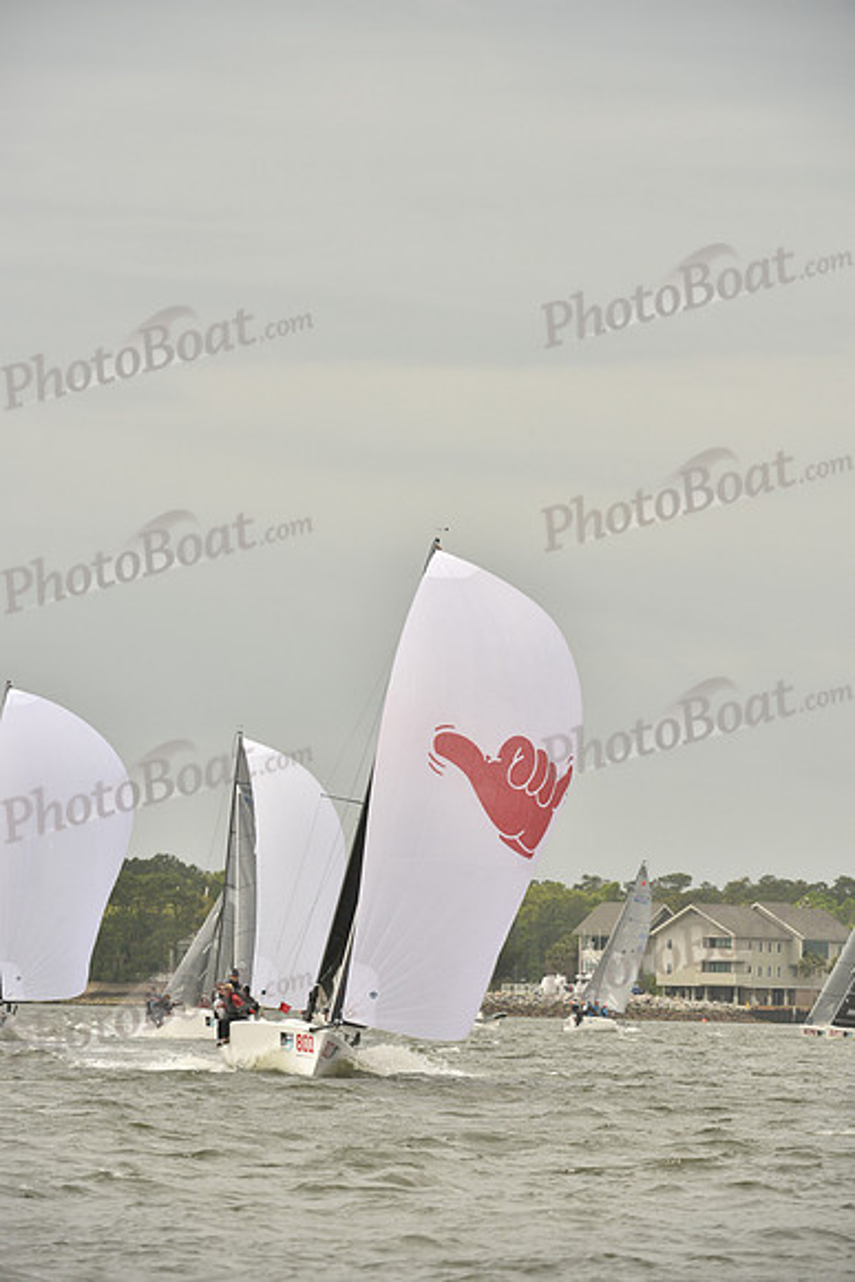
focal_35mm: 240
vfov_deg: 8.6
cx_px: 428
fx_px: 8544
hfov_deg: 5.7
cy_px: 641
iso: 400
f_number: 9
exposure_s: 1/1000
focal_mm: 240
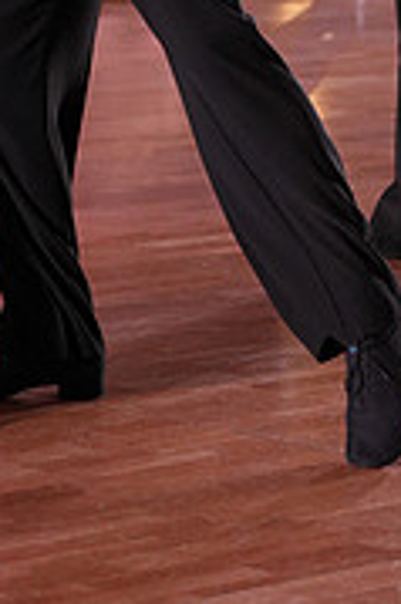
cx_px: -8
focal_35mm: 250
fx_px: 4185
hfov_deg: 5.5
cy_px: -192
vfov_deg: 8.1
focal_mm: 77
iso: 1250
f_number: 4
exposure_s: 1/500
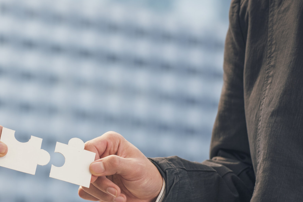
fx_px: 1398
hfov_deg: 12.3
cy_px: 162
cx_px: 59
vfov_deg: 8.3
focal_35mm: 166
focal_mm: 100
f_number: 4.2
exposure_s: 1/500
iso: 400
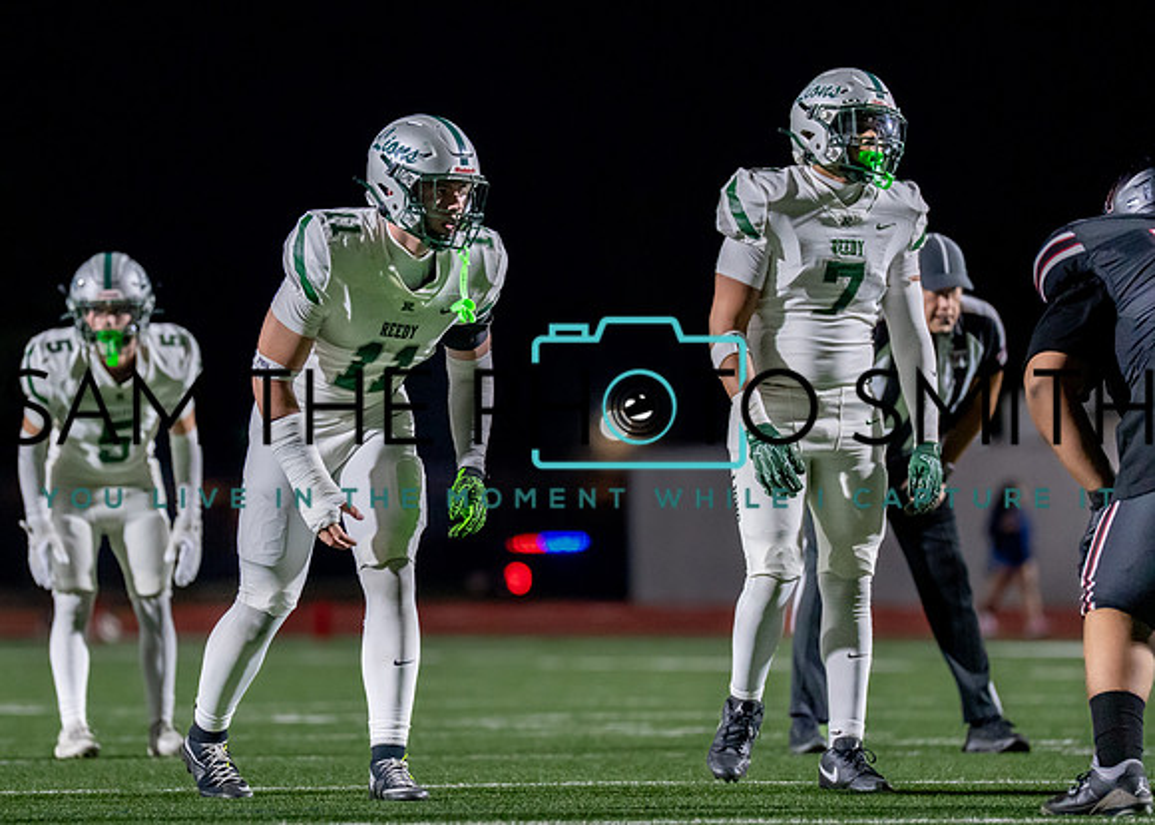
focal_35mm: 324
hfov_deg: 6.2
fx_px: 10625
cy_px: 424
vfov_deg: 4.4
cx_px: 447
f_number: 2.8
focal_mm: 200
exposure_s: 1/1250
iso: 4000
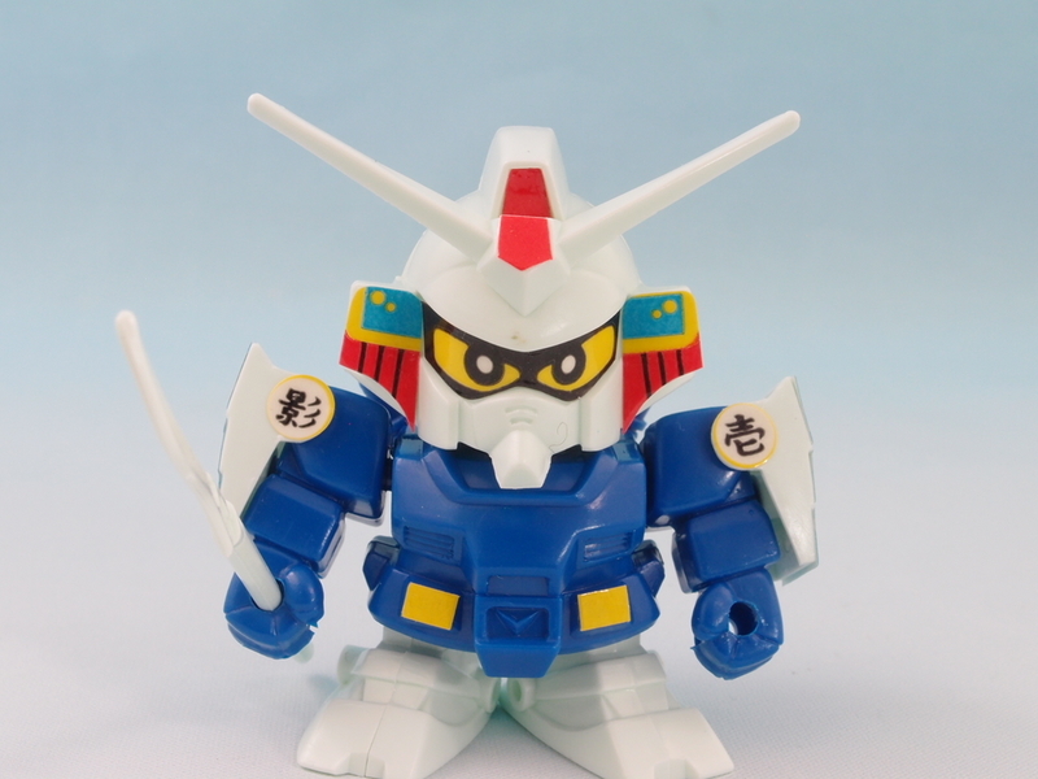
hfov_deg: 34.9
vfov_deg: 26.6
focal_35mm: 55
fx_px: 1649
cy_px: 390
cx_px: 519
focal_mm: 11.84
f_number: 8
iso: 100
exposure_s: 1/1.3
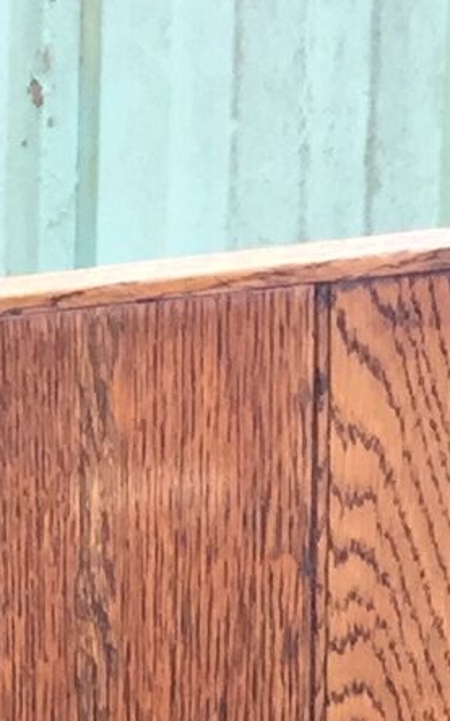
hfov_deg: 5.8
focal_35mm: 226
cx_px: 466
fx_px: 4440
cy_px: 2316
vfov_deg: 7.8
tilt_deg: -15.3
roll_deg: -3.0
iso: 32
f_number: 2.2
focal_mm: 4.15
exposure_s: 1/130
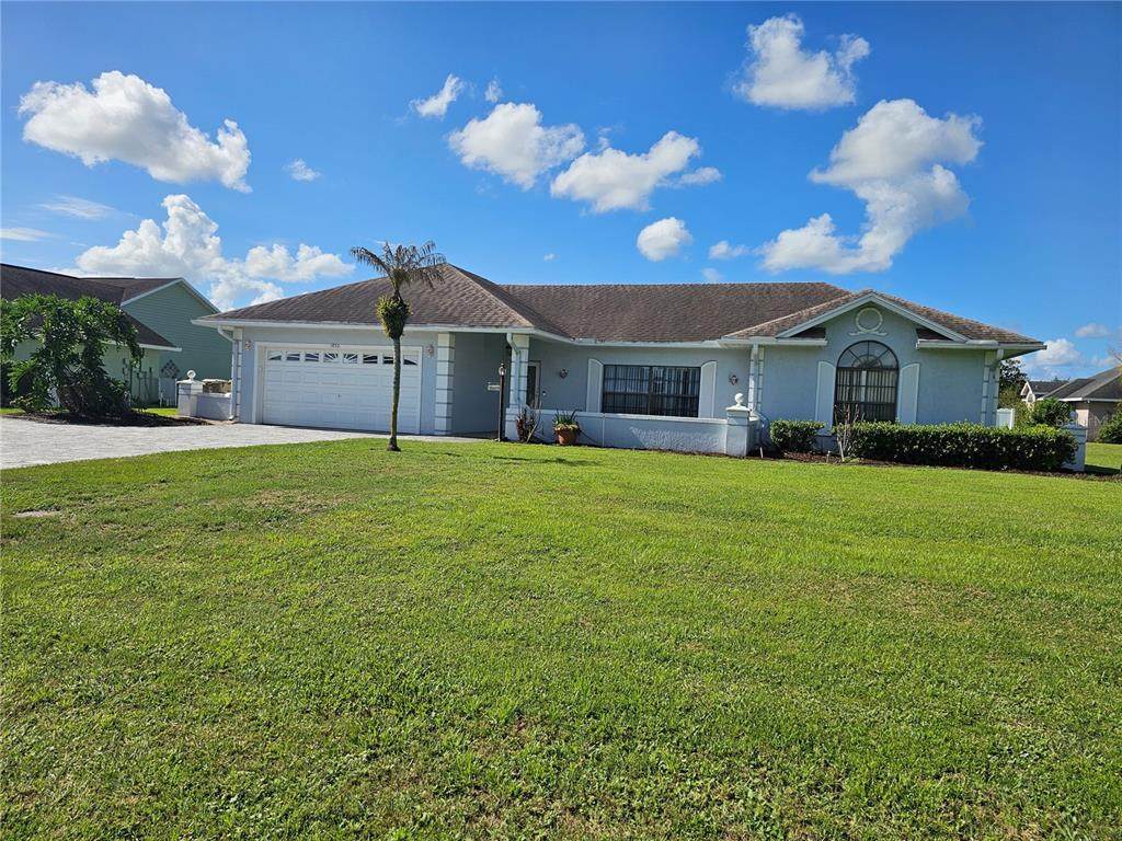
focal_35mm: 23
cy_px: 420
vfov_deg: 58.9
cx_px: 561
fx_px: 745
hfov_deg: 73.9
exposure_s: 1/1269
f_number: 1.7
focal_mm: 6.3
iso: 10
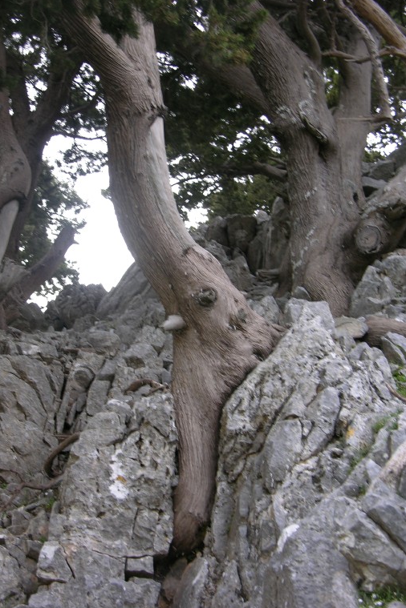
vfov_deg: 32.9
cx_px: 178
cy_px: 303
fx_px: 1032
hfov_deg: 22.2
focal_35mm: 61
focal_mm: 14.7
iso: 50
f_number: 3.1
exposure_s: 1/24.8
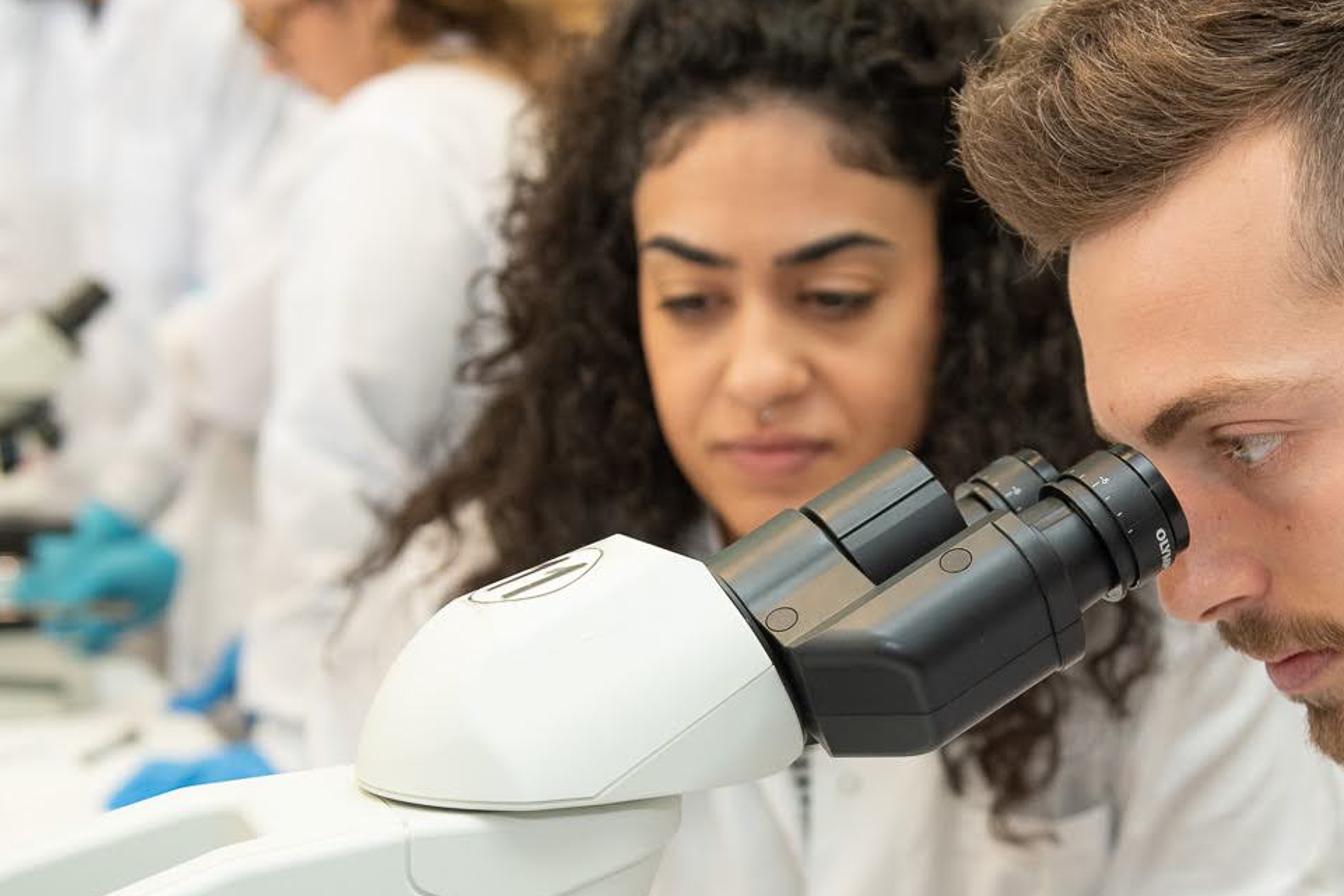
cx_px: 929
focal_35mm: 81
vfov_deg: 16.8
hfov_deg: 24.9
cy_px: 603
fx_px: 3024
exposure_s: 1/100
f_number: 3.5
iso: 500
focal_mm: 38
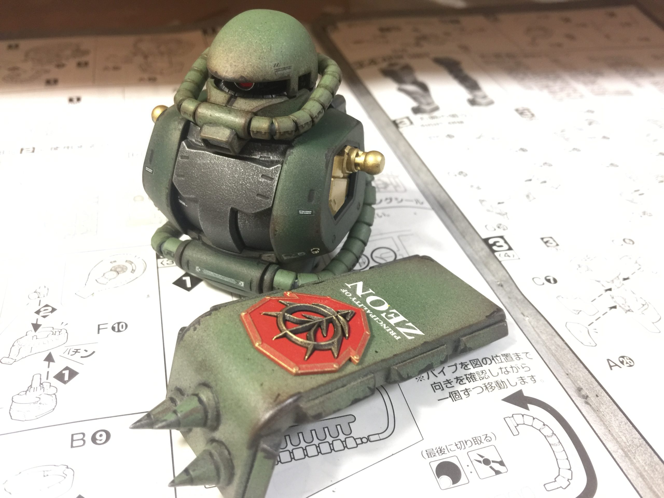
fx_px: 556
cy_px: 249
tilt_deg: -37.7
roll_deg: -3.9
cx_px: 332
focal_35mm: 29
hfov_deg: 61.7
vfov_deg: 48.2
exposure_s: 1/15
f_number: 2.2
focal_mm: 4.15
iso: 100
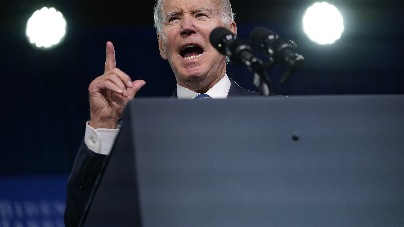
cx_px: 202
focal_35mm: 143
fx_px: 1532
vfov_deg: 8.5
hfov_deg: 15.0
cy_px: 93
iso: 640
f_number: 2.8
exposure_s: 1/250
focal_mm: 136
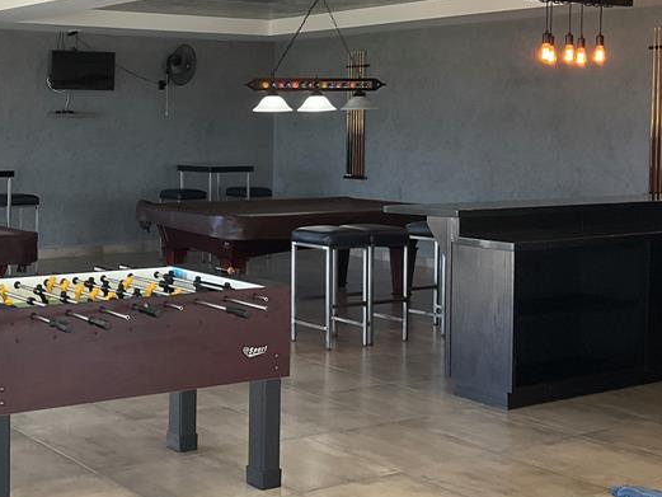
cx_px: 34
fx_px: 1090
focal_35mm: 57
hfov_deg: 31.7
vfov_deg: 25.5
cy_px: 170
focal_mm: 3
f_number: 1.8
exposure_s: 1/60
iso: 40
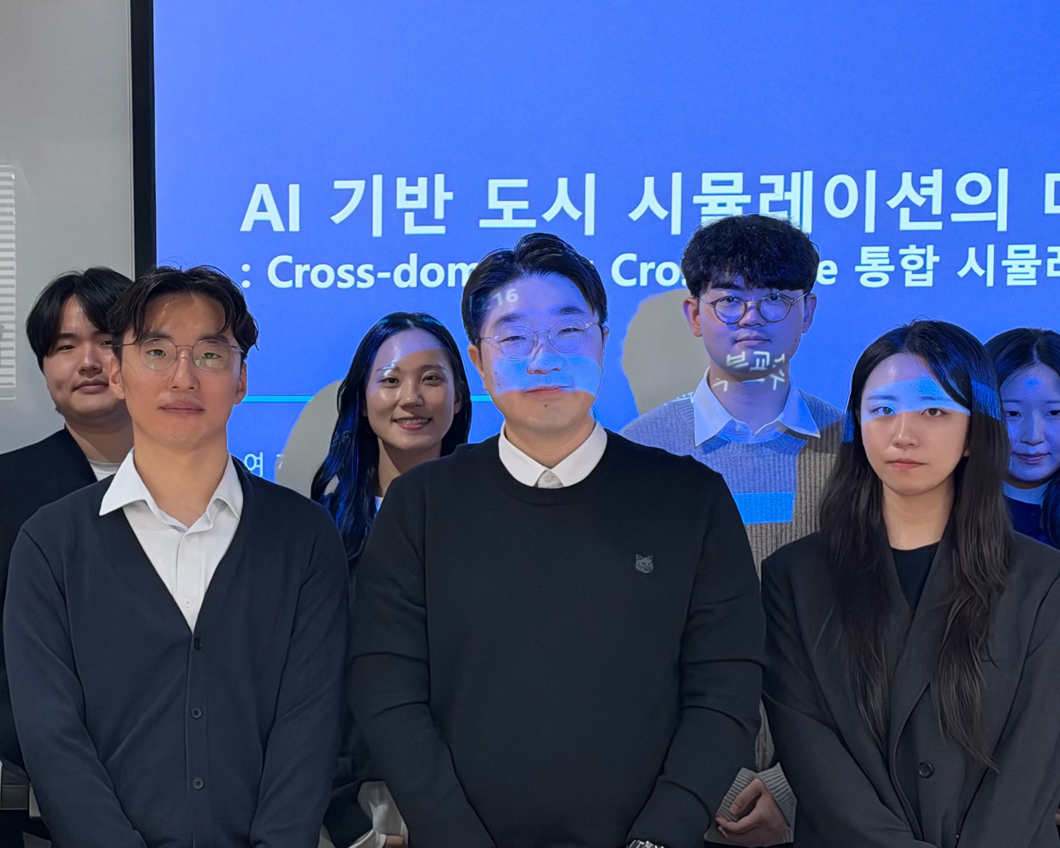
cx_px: 374
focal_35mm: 68
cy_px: 461
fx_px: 2133
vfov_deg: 22.5
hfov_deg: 27.8
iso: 250
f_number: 1.8
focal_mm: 6.93
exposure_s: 1/120
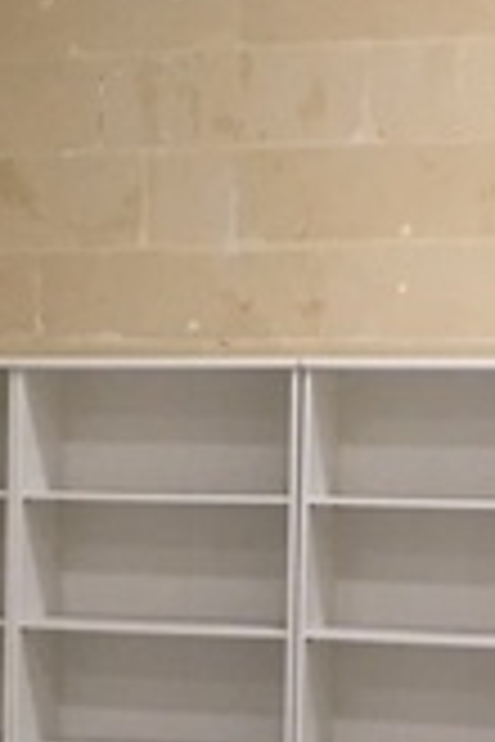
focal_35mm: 117
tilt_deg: -0.2
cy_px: 508
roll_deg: -1.2
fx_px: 2413
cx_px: 86
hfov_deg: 11.7
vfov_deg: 17.4
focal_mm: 4.15
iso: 64
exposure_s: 1/33
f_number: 2.2
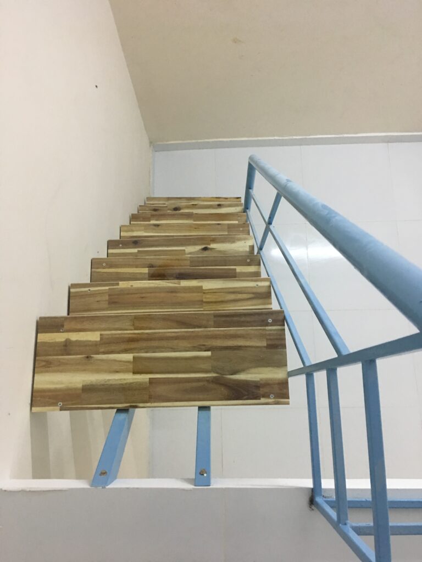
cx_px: 211
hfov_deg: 48.2
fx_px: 471
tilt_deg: -75.2
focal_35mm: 29
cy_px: 281
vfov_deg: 61.7
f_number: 2.2
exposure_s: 1/10
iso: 80
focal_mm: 4.15
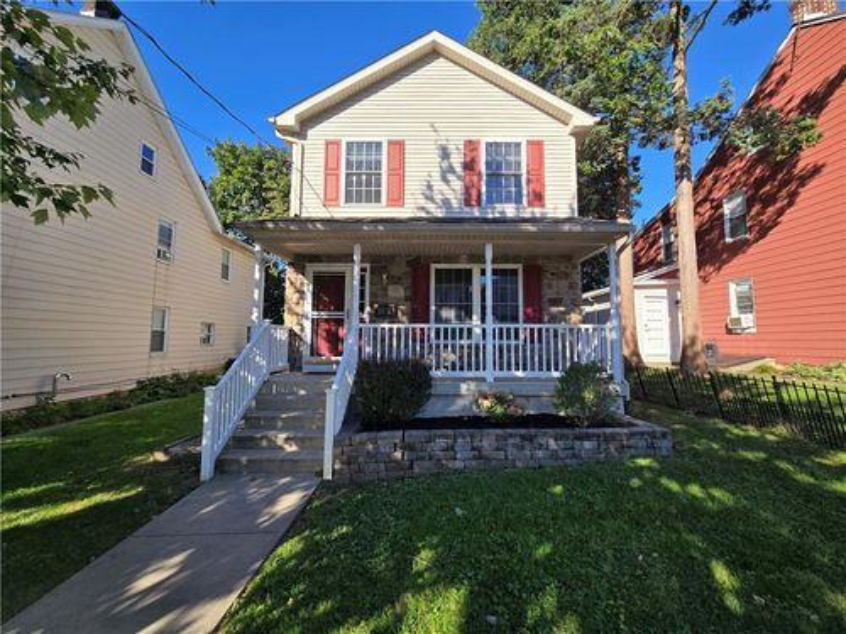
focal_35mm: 13
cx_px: 423
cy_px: 317
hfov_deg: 106.2
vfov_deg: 89.9
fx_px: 318
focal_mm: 2.2
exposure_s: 1/1265
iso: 50
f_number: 2.2
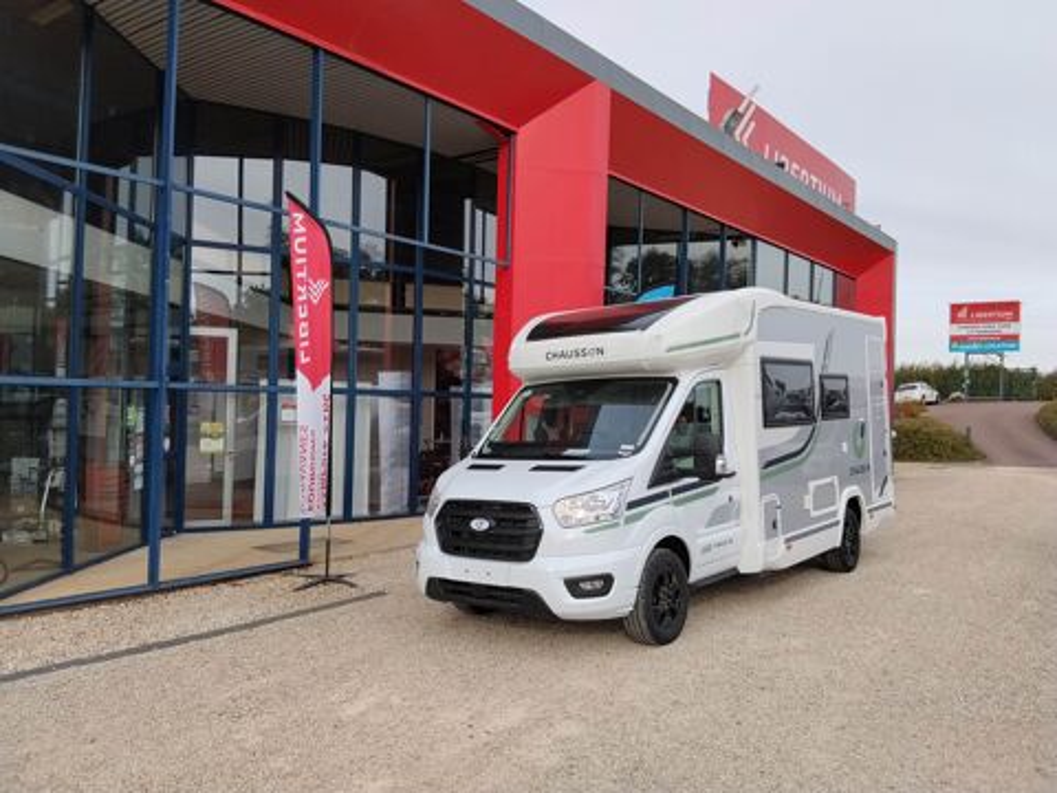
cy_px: 396
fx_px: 886
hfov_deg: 61.7
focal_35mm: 29
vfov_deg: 48.2
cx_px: 528
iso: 50
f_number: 1.8
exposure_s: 1/799
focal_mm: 3.96
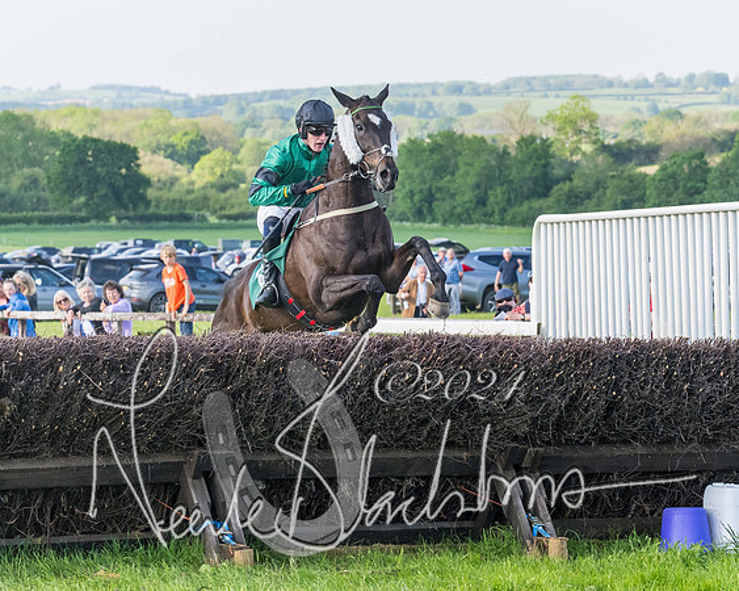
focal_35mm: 166
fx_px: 3628
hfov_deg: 11.6
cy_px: 323
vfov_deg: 9.3
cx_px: 345
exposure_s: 1/3200
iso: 800
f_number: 4
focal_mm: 70
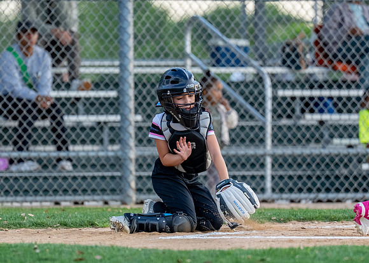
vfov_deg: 3.1
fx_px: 4883
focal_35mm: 466
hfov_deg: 4.3
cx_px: 148
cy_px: 141
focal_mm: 200
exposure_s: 1/1600
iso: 800
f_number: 2.8
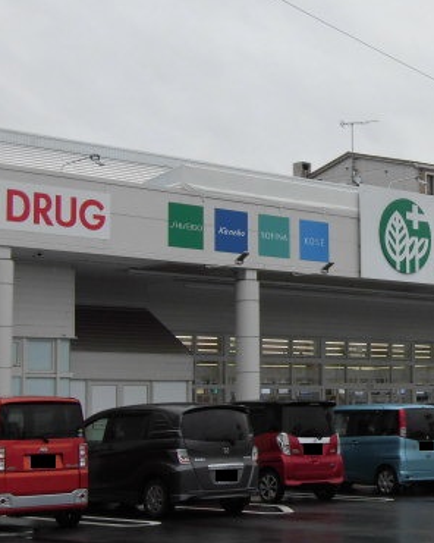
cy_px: 252
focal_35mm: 86
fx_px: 1381
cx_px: 443
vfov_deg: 22.2
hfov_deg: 17.4
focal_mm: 9.16
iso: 100
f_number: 4
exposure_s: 1/320
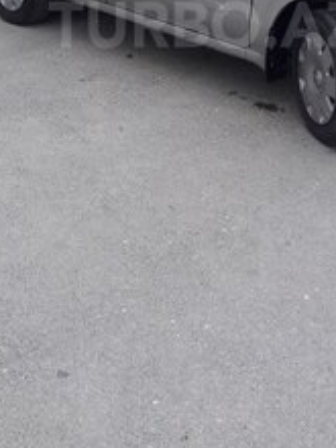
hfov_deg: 23.2
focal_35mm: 63
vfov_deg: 29.2
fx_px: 815
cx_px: 206
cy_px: 24
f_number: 1.9
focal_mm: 3.7
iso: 40
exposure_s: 1/50
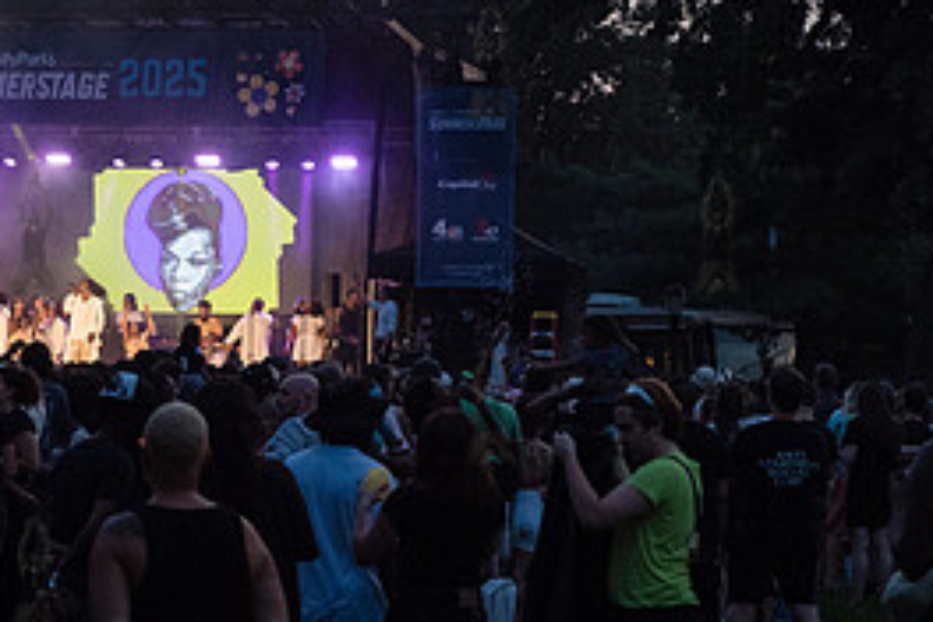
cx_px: 32
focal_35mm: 154
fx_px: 3991
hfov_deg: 13.2
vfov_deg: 8.9
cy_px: 231
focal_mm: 70
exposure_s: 1/1000
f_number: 4
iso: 4000
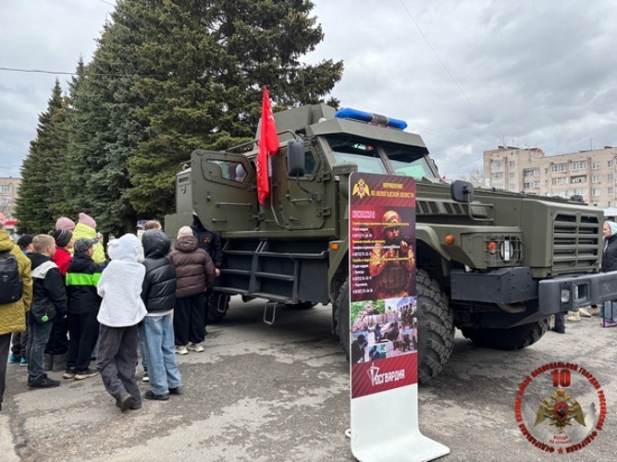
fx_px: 463
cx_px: 308
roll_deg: +0.9
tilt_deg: +5.4
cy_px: 231
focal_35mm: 26
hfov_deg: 67.3
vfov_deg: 53.0
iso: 50
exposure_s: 1/279
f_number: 1.6
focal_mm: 5.96
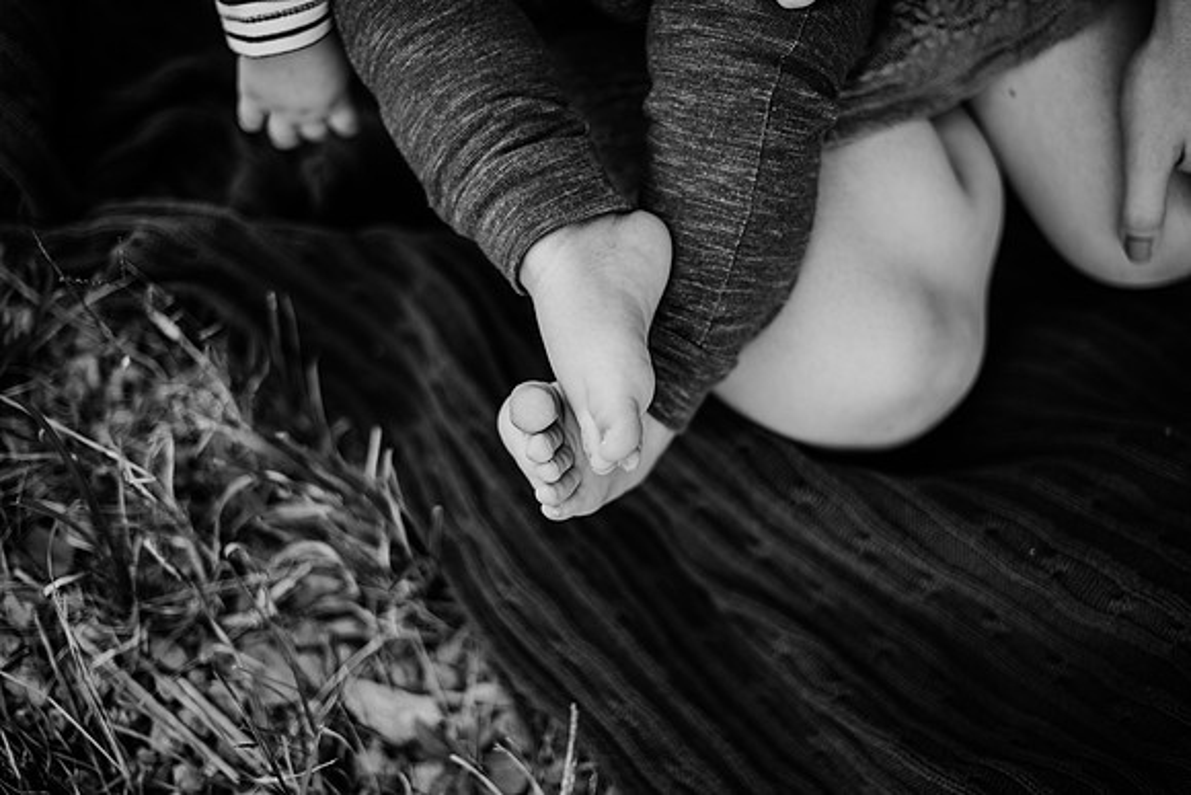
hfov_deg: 39.6
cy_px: 398
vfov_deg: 27.0
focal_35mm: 50
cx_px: 596
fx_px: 1654
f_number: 1.8
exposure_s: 1/800
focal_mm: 50
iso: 200
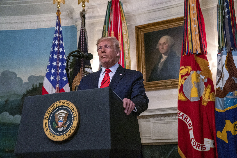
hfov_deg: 39.6
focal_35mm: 50
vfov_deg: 27.0
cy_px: 79
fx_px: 329
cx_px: 118
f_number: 3.2
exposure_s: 1/200
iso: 4000
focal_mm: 50
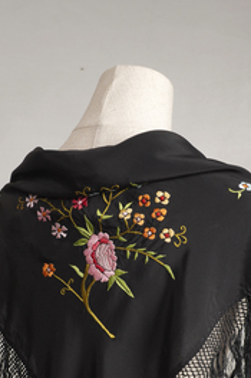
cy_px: 267
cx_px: 141
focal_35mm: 71
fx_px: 743
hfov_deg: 19.2
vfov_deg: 28.2
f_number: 8
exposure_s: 1/15
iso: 320
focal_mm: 32
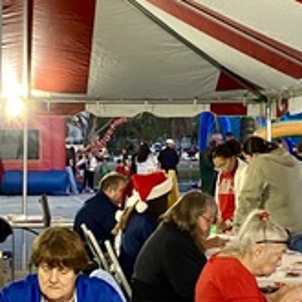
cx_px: 44
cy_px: 276
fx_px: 1056
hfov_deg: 16.1
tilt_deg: -6.1
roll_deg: +0.3
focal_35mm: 107
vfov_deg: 16.1
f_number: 1.8
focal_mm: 4.25
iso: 400
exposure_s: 1/40
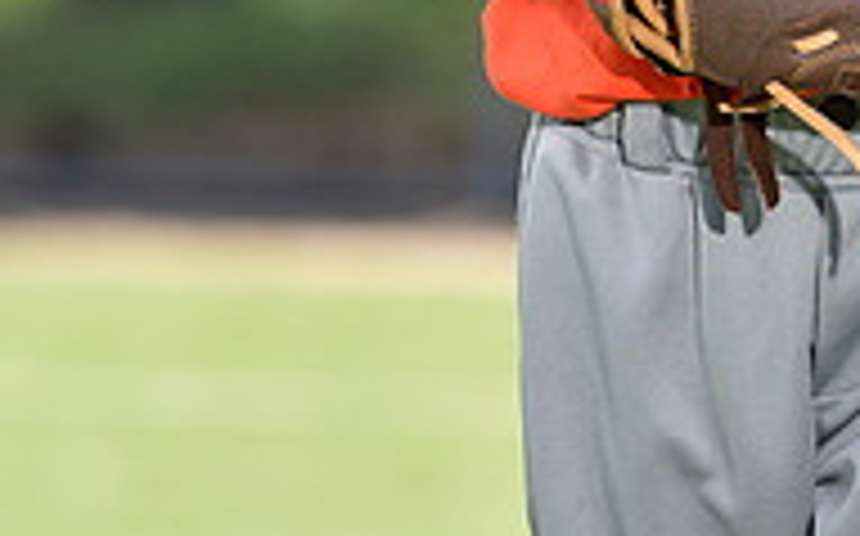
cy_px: -419
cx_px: 835
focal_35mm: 620
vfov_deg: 2.1
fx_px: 14519
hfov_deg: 3.4
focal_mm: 200
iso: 80
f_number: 5.6
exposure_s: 1/200
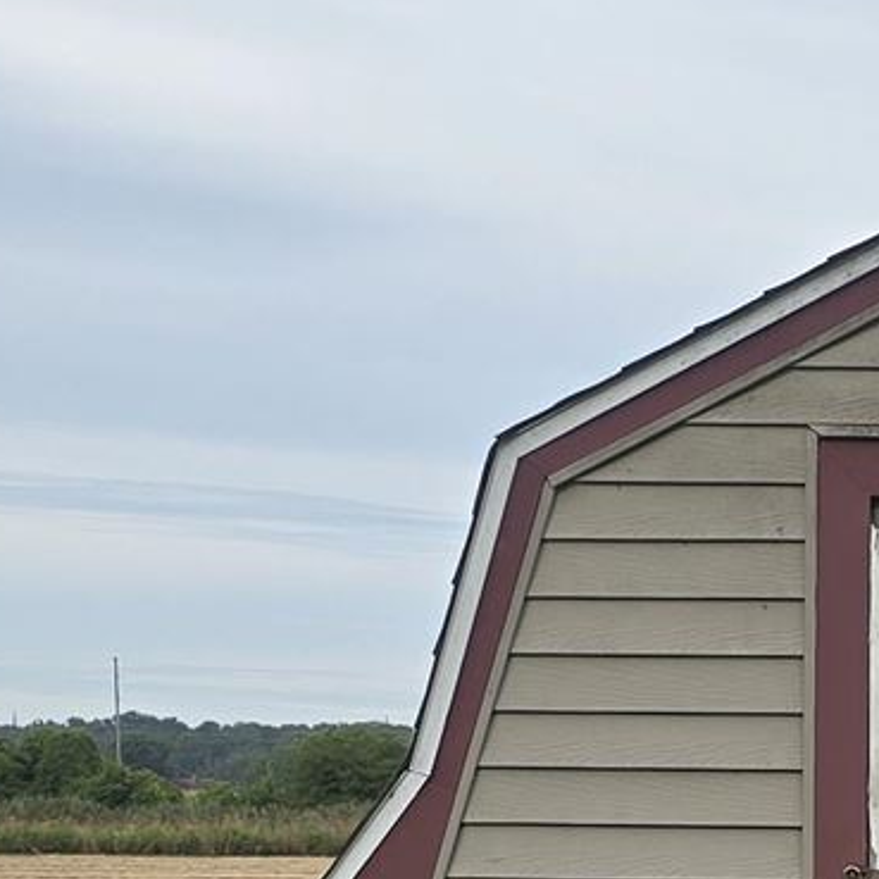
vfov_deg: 13.2
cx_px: 843
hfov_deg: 13.6
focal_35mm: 127
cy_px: 1162
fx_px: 3649
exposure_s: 1/370
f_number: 1.7
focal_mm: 6.3
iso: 12
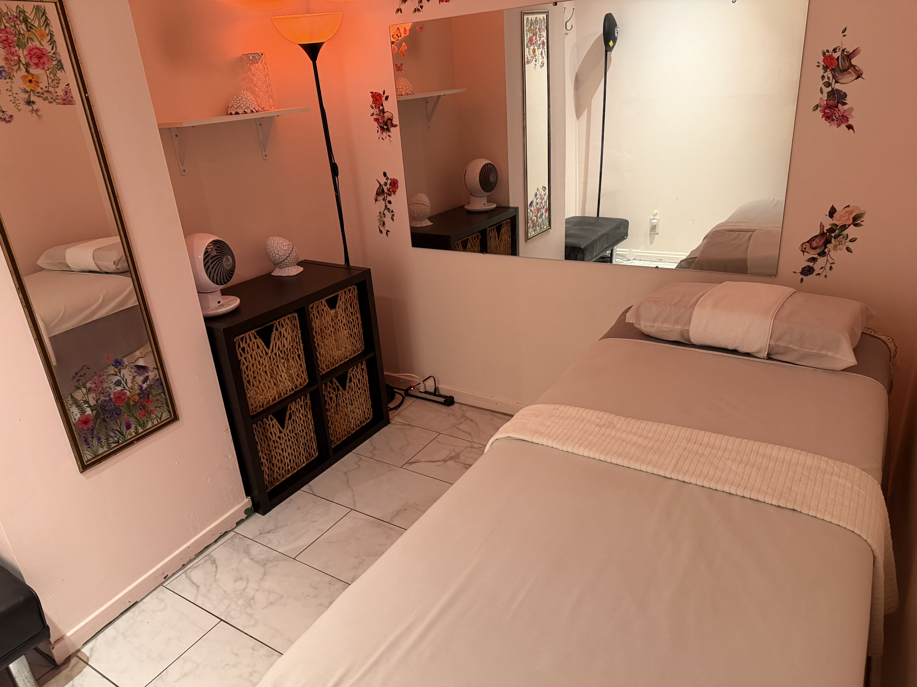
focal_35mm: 24
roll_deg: +5.5
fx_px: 636
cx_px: 458
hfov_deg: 71.6
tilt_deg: -22.3
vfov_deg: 56.8
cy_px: 344
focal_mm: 6.76
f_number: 1.78
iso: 400
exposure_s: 1/60
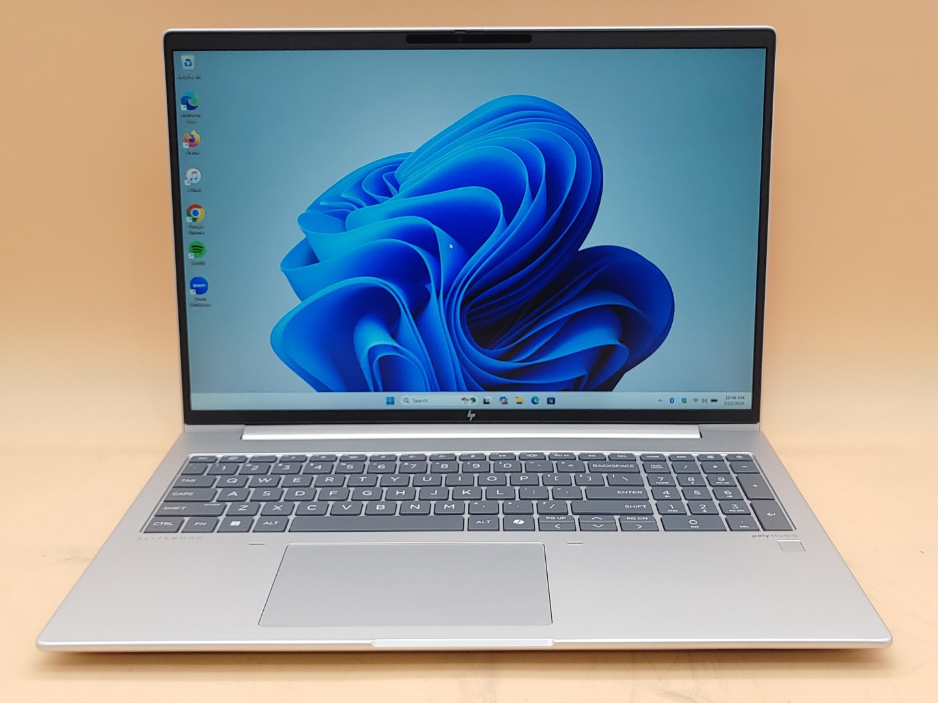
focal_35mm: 41
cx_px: 469
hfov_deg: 45.8
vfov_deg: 35.1
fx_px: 1111
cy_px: 352
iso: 50
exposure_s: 1/120
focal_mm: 4.36
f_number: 1.8
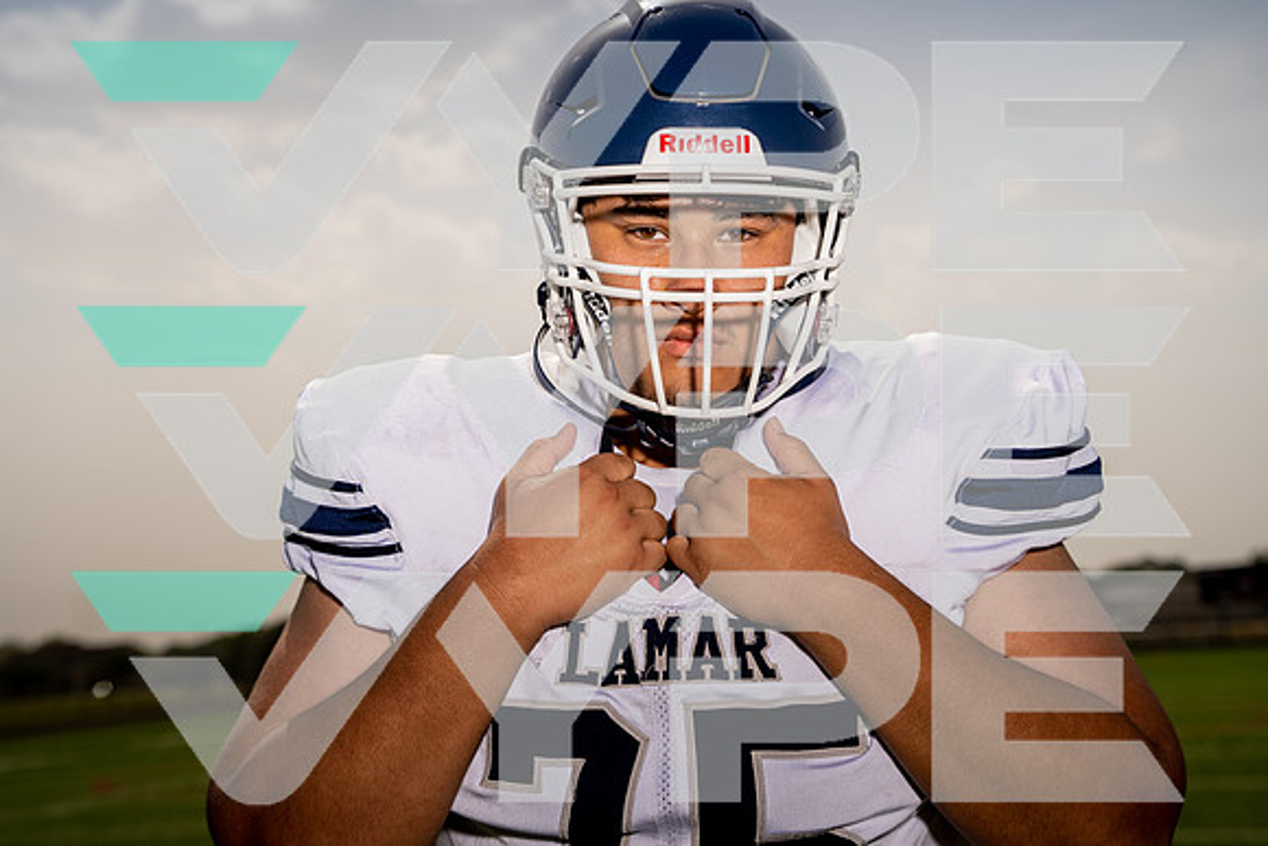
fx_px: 2069
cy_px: 423
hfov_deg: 34.1
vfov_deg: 23.1
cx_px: 634
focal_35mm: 59
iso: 100
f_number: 4.5
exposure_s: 1/1250
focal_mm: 55
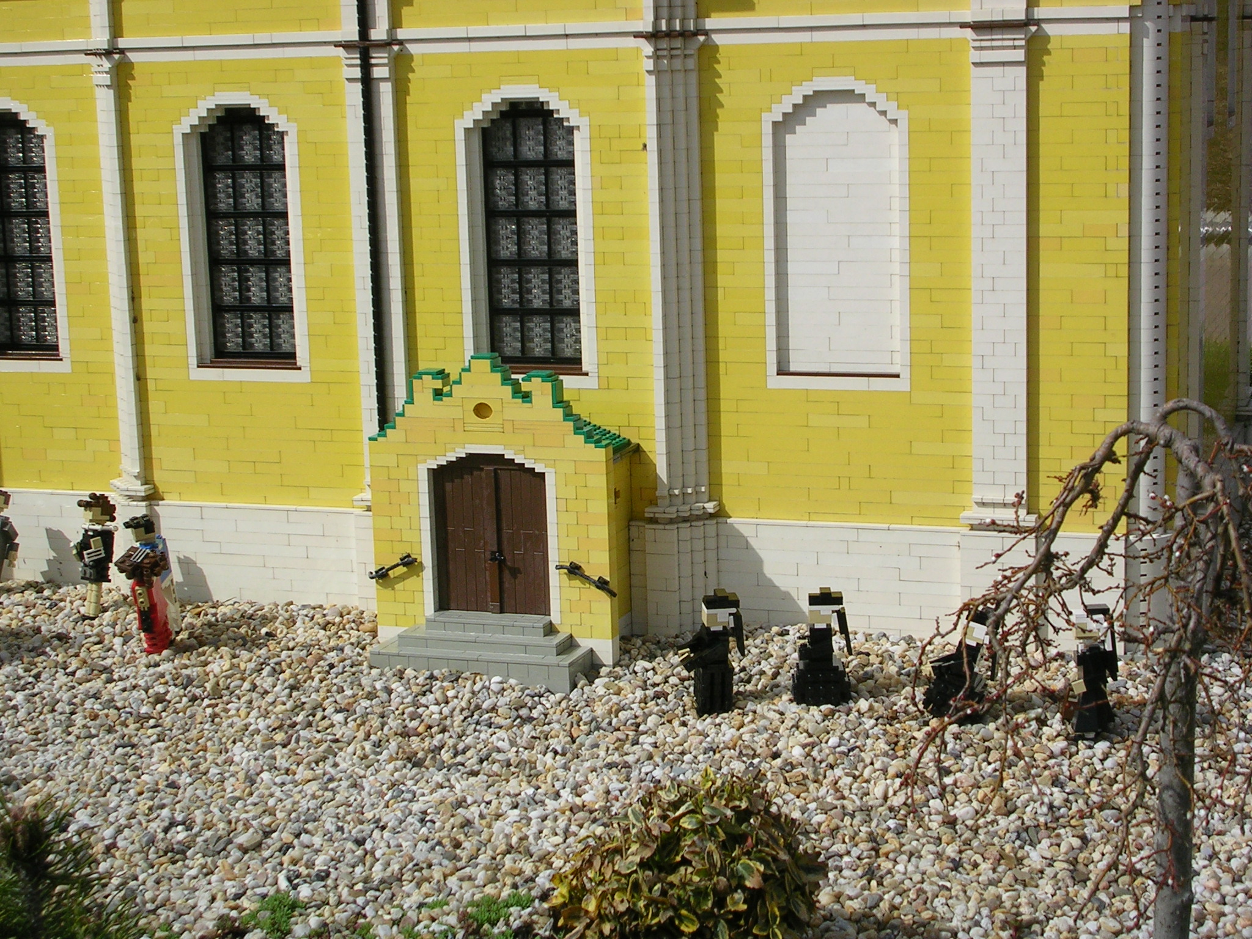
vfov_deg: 21.9
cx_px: 626
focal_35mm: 67
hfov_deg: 29.0
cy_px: 470
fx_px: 2423
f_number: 3.6
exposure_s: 1/1500
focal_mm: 10.2
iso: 50
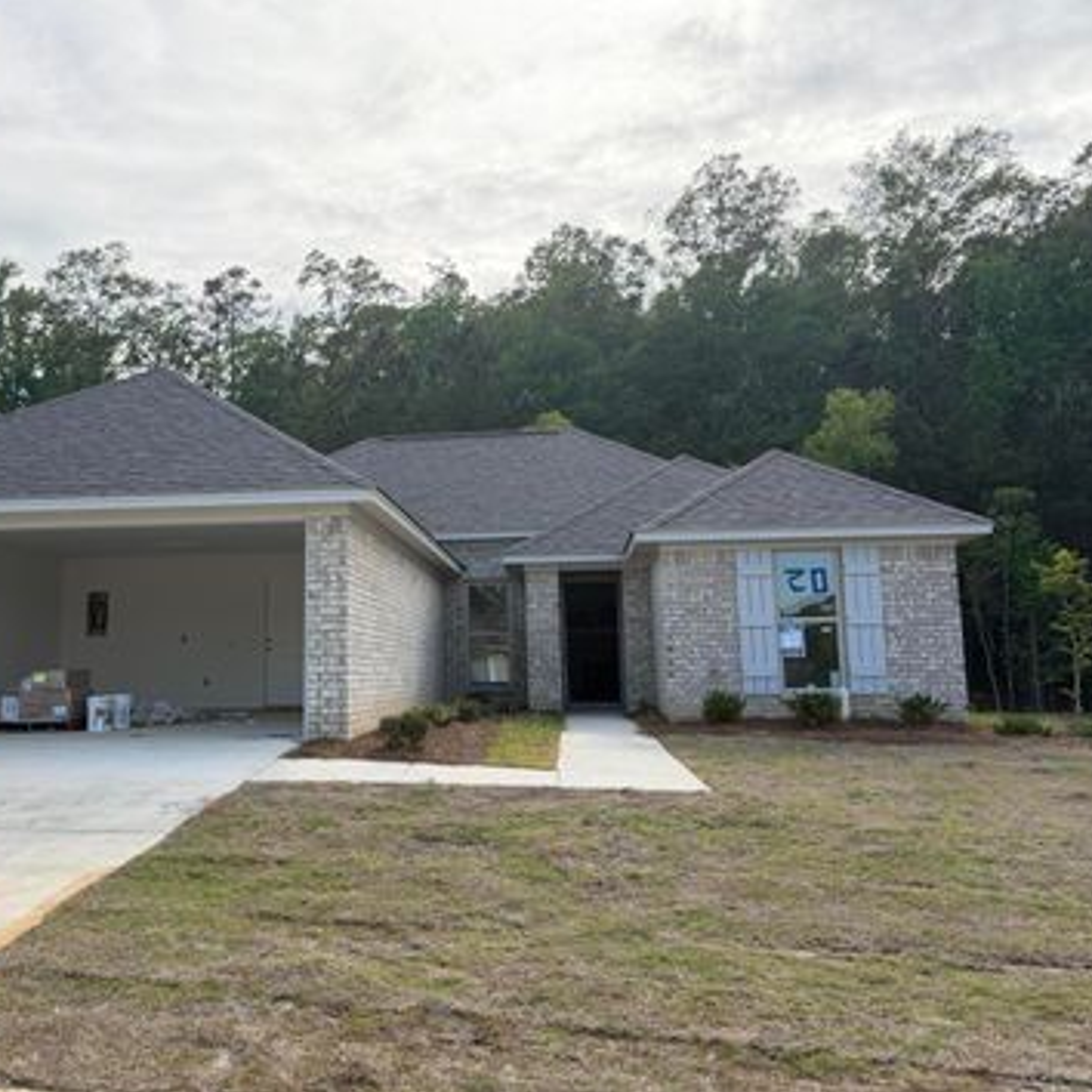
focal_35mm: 30
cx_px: 383
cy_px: 520
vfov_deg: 54.0
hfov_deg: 53.2
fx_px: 1071
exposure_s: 1/1855
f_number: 1.78
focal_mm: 6.76
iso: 100
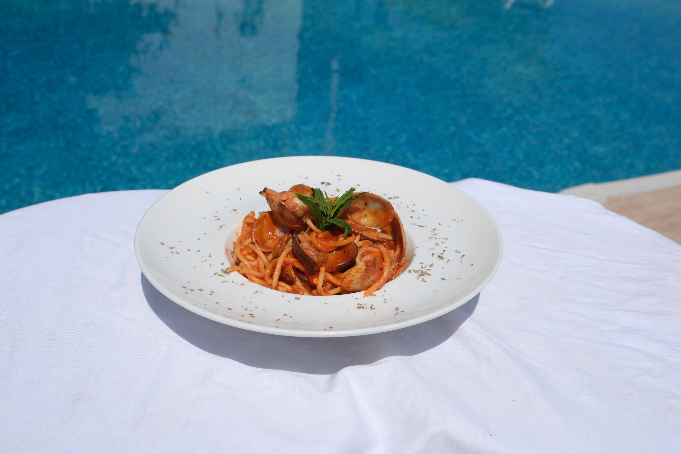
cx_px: 340
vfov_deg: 33.4
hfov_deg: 48.5
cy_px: 227
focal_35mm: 40
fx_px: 757
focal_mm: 26.6
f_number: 7.1
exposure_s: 1/1250
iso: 200
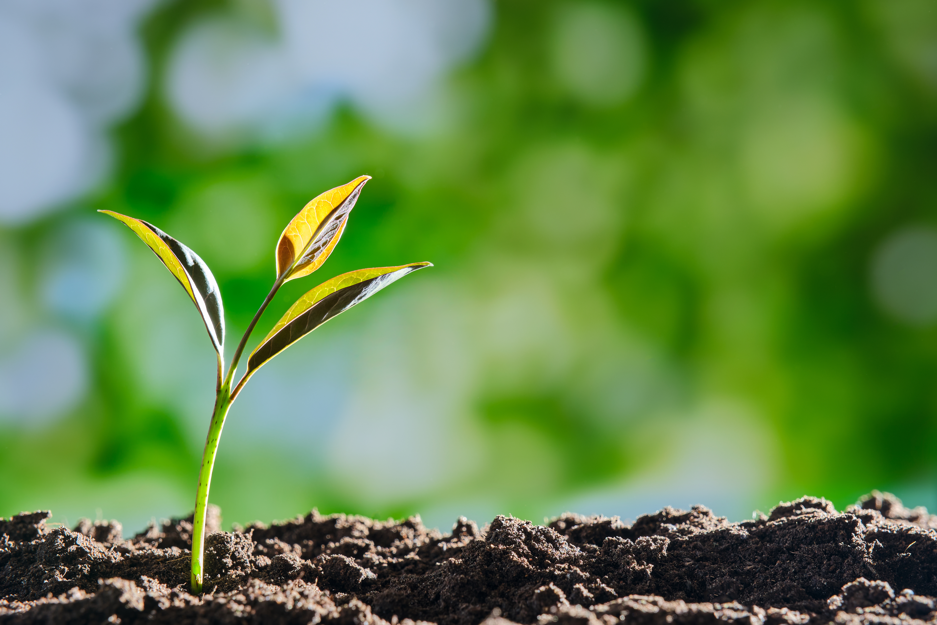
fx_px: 1900
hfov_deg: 27.7
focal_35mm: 73
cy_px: 312
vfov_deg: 18.7
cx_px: 468
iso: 200
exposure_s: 1/15
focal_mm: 48.5
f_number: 8
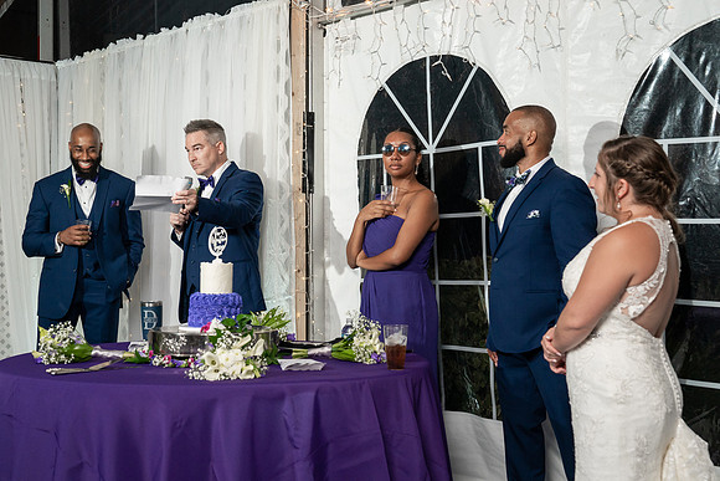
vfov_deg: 29.0
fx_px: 930
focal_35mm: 47
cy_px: 241
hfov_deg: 42.3
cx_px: 362
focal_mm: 46
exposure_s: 1/200
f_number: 5.6
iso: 1600
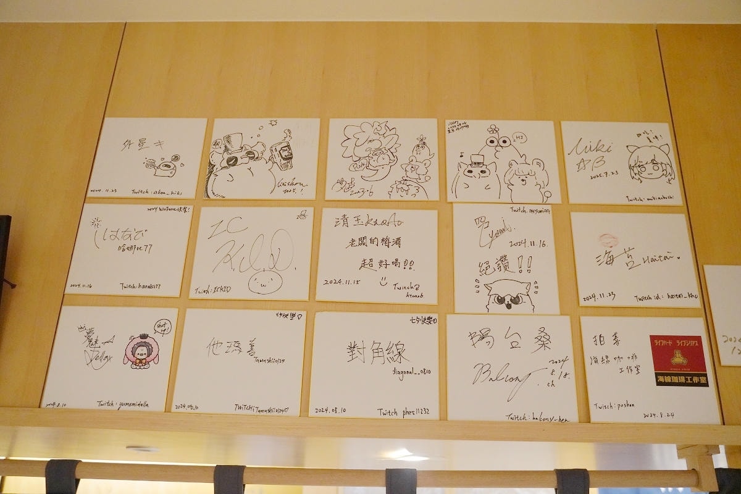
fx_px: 659
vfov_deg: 41.1
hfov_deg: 58.7
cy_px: 247
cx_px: 370
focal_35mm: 32
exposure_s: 1/160
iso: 5000
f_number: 2.8
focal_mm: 32
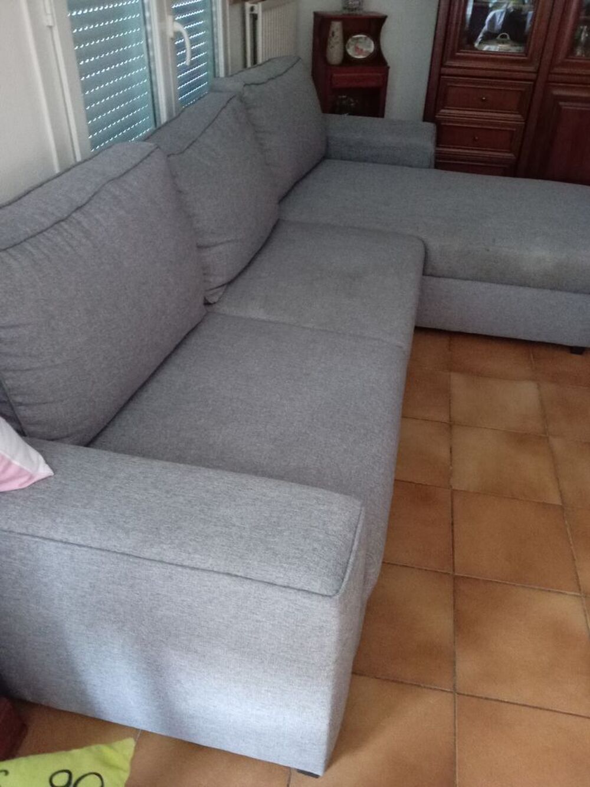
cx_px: 295
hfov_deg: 51.3
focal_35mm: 27
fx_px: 614
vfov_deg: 65.3
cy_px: 394
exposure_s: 1/12.5
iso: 7187
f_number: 1.8
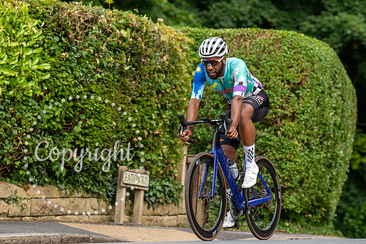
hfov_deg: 10.7
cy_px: 81
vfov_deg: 7.1
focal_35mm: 193
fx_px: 1958
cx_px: 245
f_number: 4
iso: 400
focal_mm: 144
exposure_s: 1/800
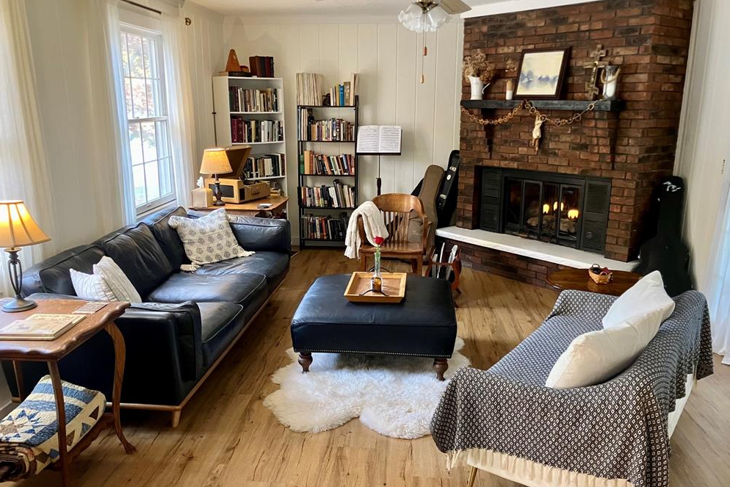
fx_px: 608
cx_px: 373
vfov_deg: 43.6
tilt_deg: -13.4
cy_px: 256
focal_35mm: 30
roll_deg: +0.5
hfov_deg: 61.9
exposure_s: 1/40
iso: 320
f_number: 1.8
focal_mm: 3.99
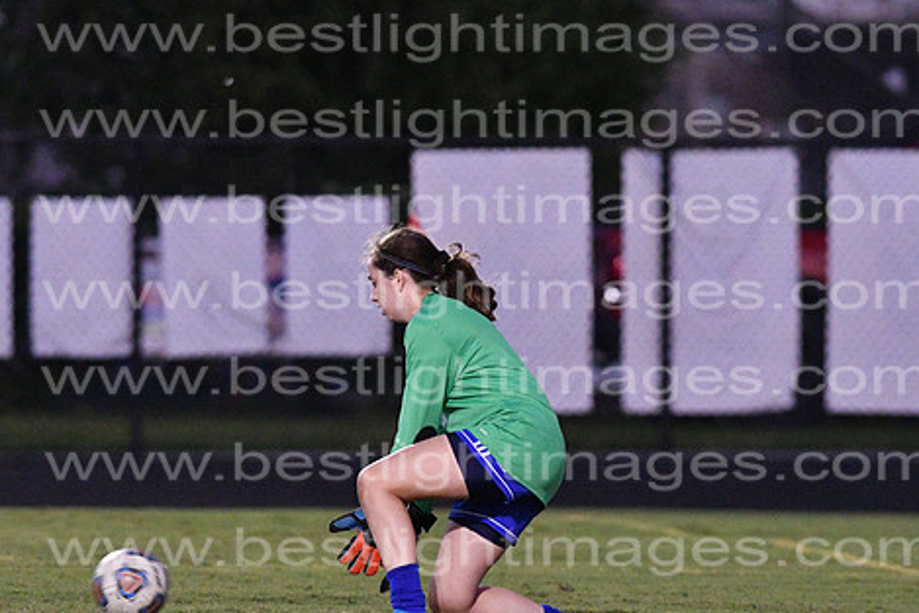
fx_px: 14223
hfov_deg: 3.7
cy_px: 338
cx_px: 490
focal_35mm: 557
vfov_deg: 2.5
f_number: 3.5
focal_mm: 300
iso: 10000
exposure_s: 1/640
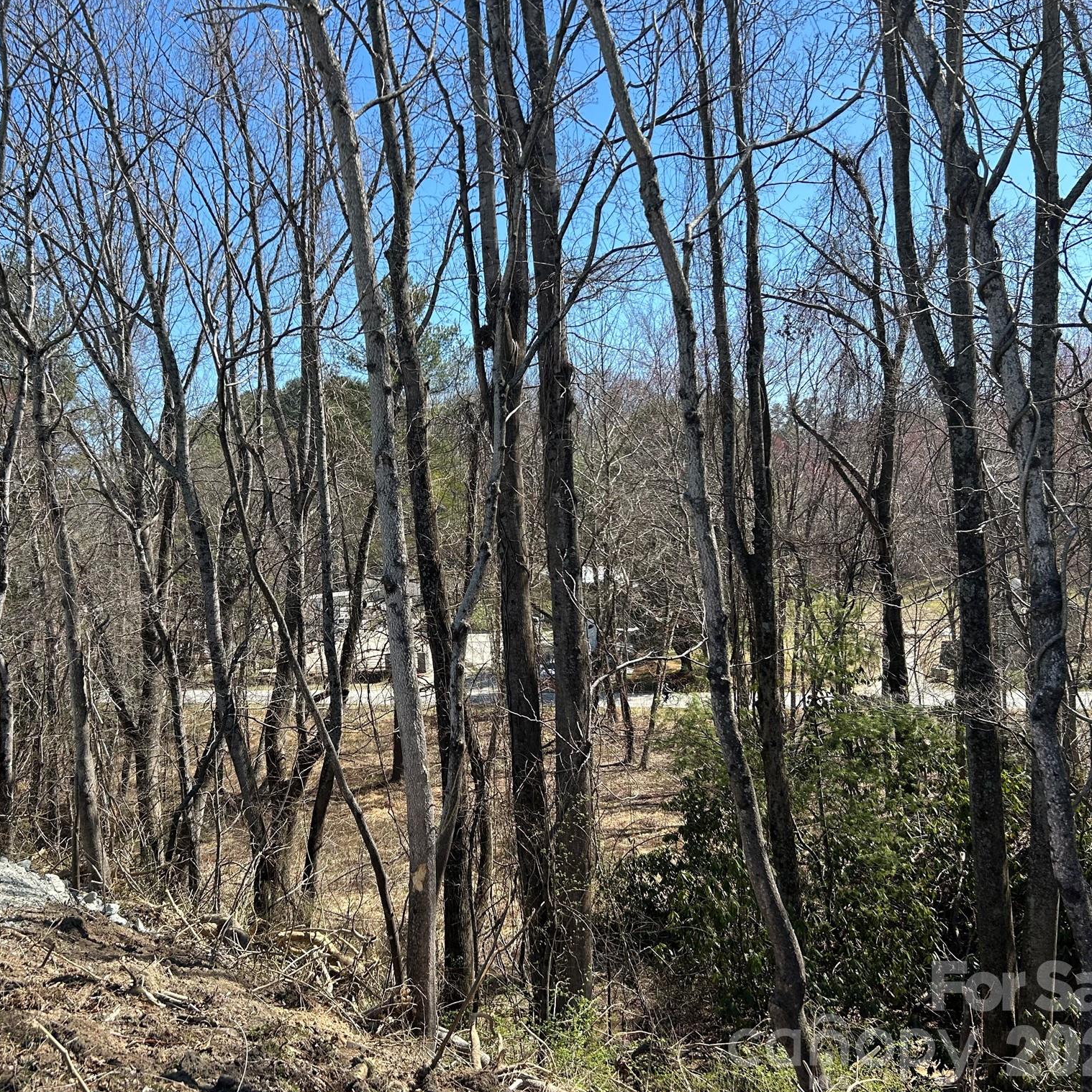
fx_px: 1106
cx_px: 424
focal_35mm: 31
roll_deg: +4.4
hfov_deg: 52.1
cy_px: 550
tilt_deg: -1.0
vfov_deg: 52.5
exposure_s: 1/1808
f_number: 1.5
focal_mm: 5.7
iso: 50
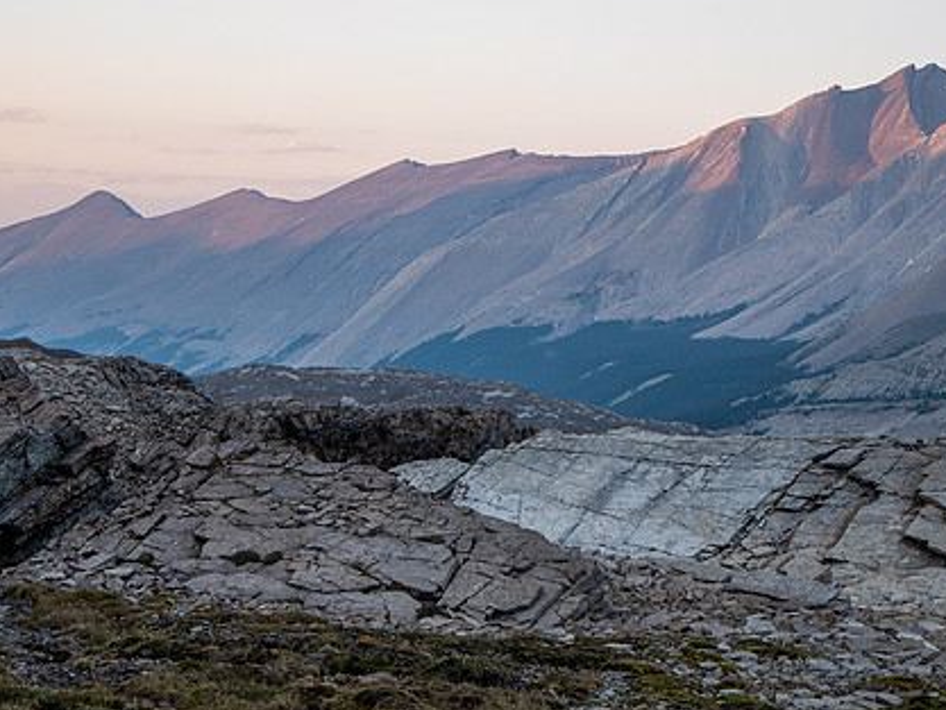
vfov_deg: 16.6
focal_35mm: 89
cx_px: 508
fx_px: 2433
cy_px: 384
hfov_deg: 22.0
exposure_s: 1/80
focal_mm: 32
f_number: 5.6
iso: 200
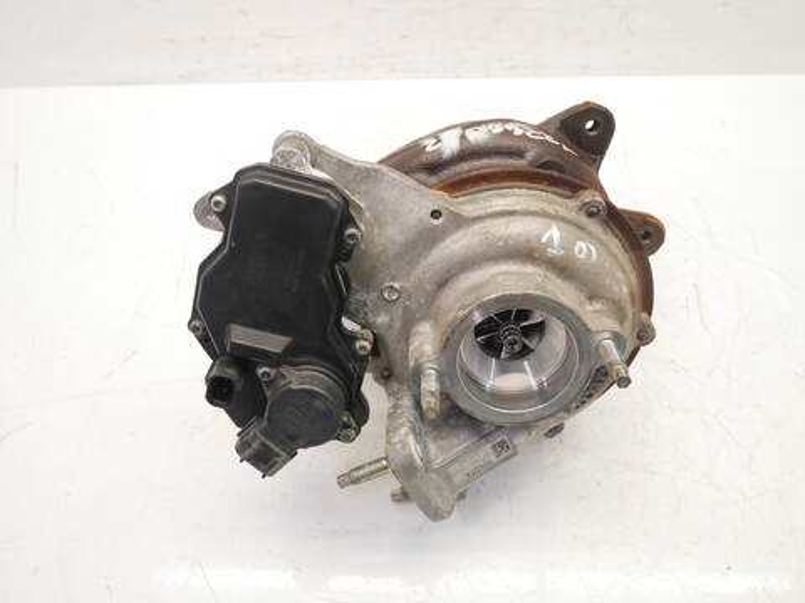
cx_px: 402
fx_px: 744
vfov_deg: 44.2
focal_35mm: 32
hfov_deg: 56.8
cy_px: 302
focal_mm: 16
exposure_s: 1/60
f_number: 3.9
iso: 500
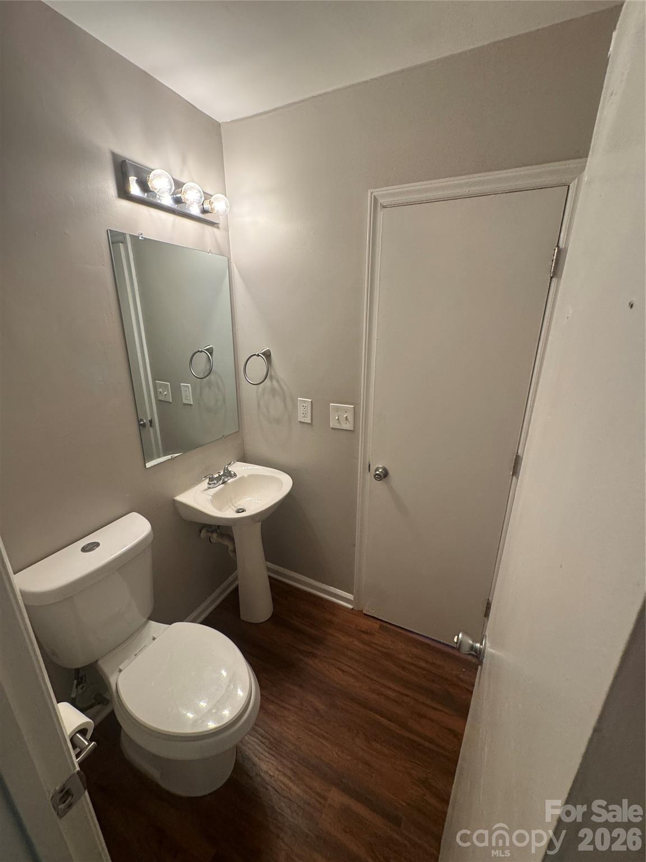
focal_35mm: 14
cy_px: 431
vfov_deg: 102.1
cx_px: 323
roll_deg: +1.9
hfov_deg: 85.7
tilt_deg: -19.0
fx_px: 348
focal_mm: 2.22
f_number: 2.2
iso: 250
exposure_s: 1/120
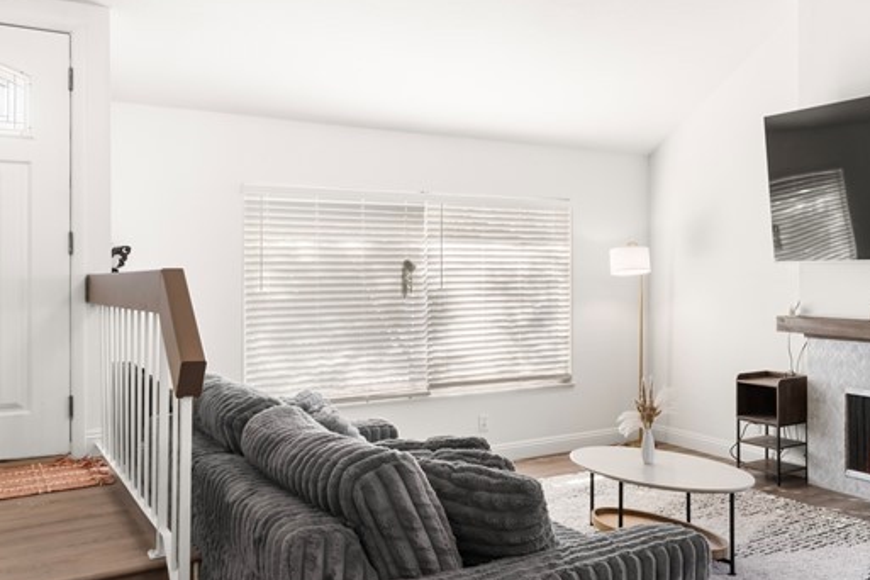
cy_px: 265
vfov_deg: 36.8
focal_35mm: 36
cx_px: 663
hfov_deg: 50.7
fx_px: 870
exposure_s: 1/25
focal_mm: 17
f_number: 8
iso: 400
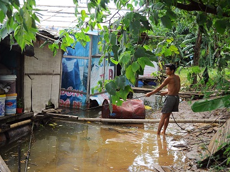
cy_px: 86
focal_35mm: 53
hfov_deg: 36.2
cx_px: 103
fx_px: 352
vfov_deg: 27.5
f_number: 5.6
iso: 200
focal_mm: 32
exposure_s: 1/200
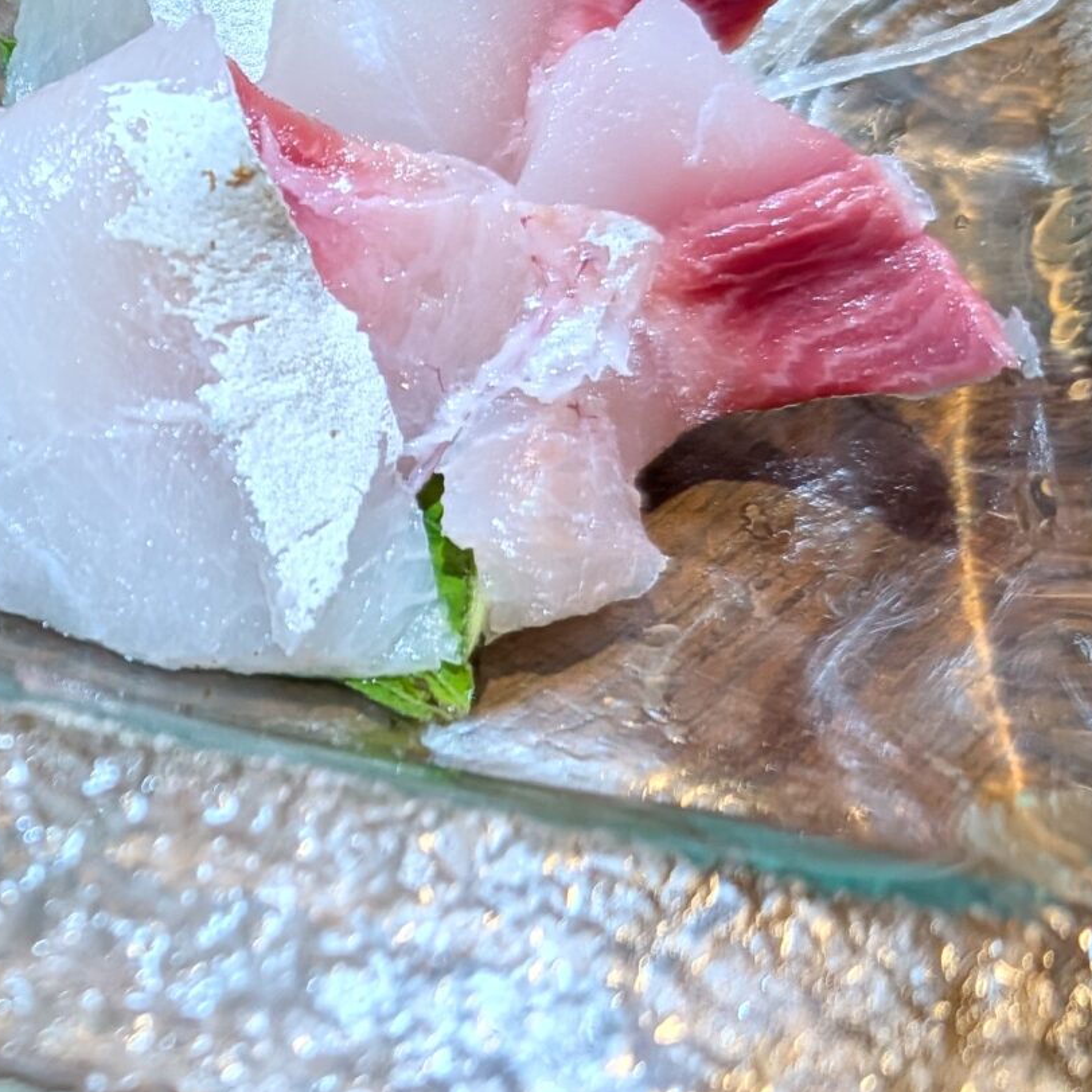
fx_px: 2391
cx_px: -319
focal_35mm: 67
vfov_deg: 25.6
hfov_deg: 22.9
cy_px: 382
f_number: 1.68
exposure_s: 1/100
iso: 57
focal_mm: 6.9
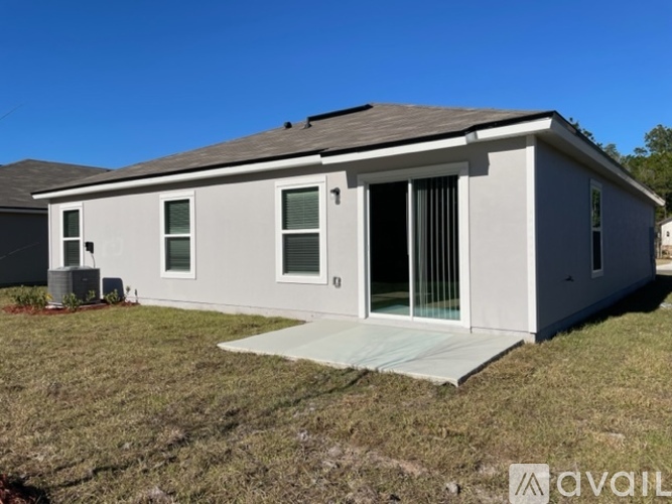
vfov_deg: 53.0
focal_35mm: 26
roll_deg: +0.8
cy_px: 252
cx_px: 336
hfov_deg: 67.3
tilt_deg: +1.5
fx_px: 505
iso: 32
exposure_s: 1/7299
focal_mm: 4.2
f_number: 1.6
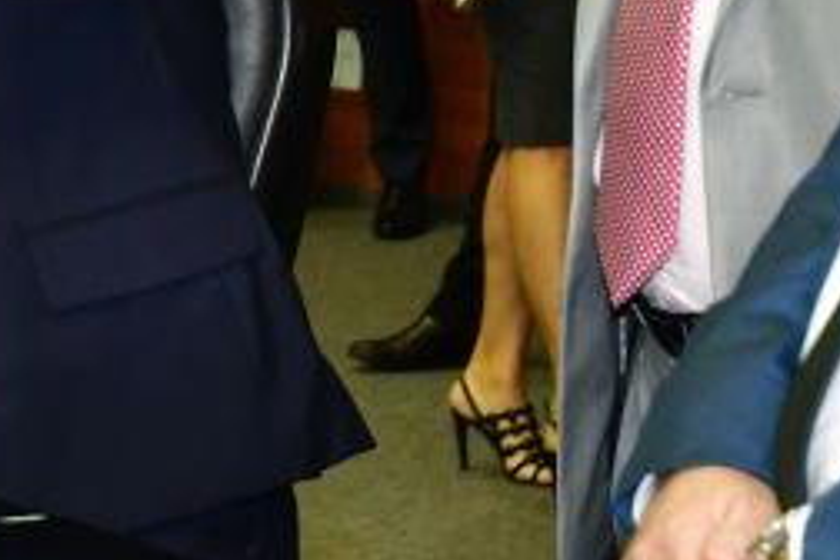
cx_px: 220
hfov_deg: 8.9
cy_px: -215
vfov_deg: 5.9
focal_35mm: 232
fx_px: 5413
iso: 1600
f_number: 3.3
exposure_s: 1/80
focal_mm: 38
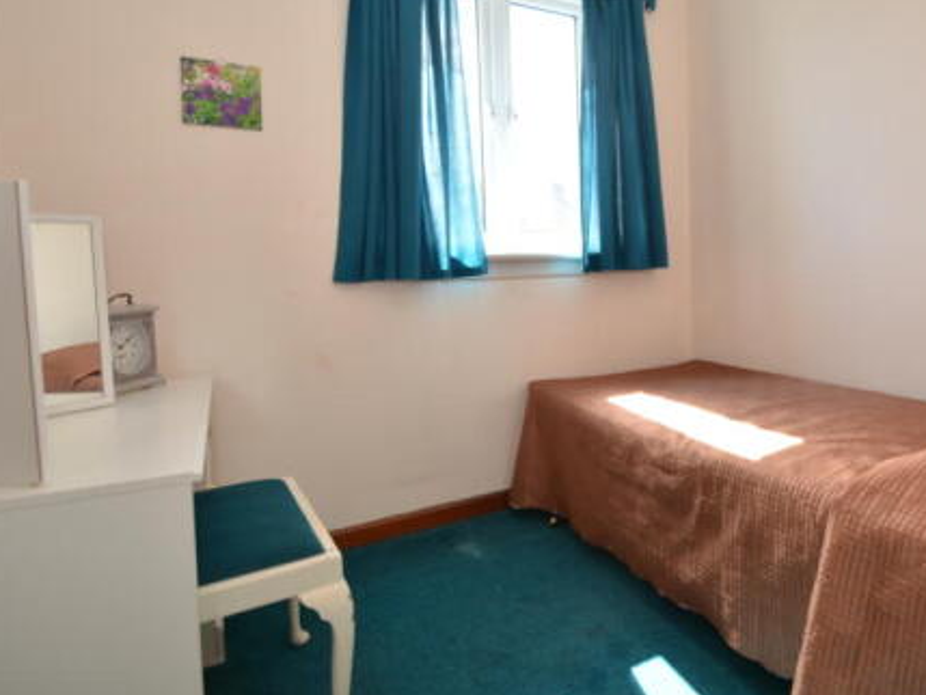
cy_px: 275
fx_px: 589
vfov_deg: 60.6
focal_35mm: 22
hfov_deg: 74.8
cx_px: 589
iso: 100
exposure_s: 1/50
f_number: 3.5
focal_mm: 10
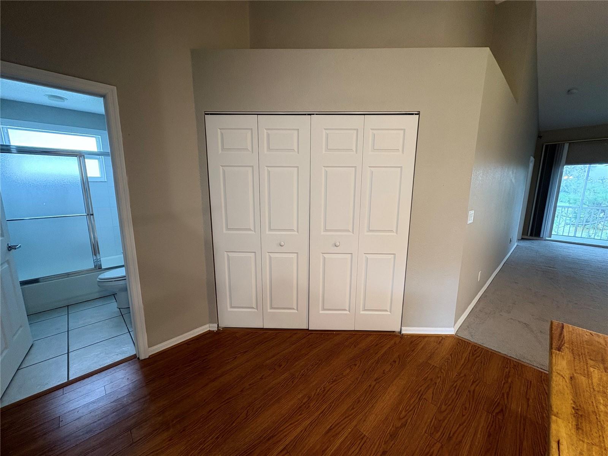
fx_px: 246
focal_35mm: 14
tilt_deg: -10.0
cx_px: 304
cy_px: 228
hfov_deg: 102.1
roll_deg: +0.0
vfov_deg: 85.7
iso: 160
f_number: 2.2
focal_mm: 2.22
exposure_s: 1/60
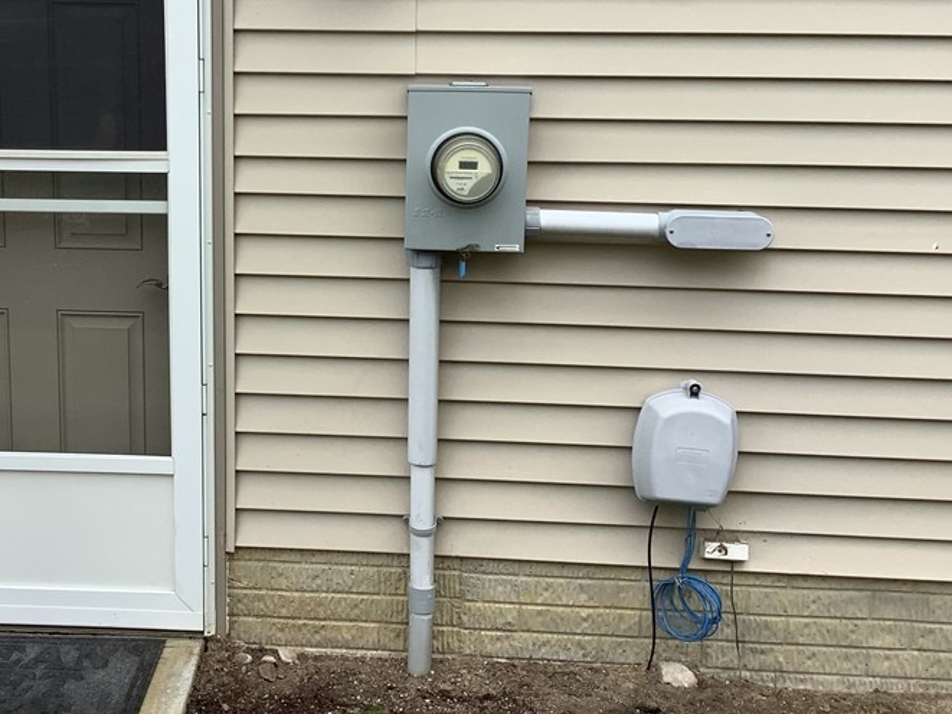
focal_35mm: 48
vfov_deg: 30.1
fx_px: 1320
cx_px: 308
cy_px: 262
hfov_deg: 39.1
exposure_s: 1/440
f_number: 2.4
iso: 25
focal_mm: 3.3
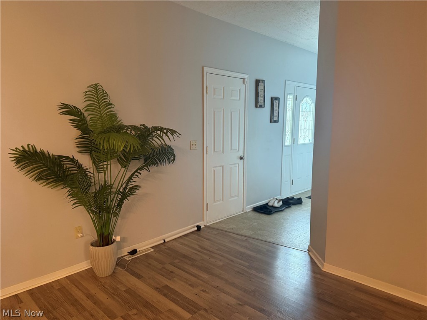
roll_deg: -0.2
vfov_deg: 56.8
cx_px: 214
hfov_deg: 71.6
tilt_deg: -8.1
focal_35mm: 24
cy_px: 160
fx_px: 296
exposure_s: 1/60
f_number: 1.78
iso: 640
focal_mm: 6.76
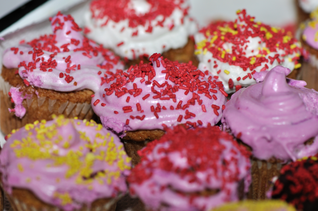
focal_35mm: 158
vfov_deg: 8.7
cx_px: 159
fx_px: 1390
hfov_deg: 13.1
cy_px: 106
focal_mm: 105
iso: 200
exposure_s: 1/60
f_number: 4
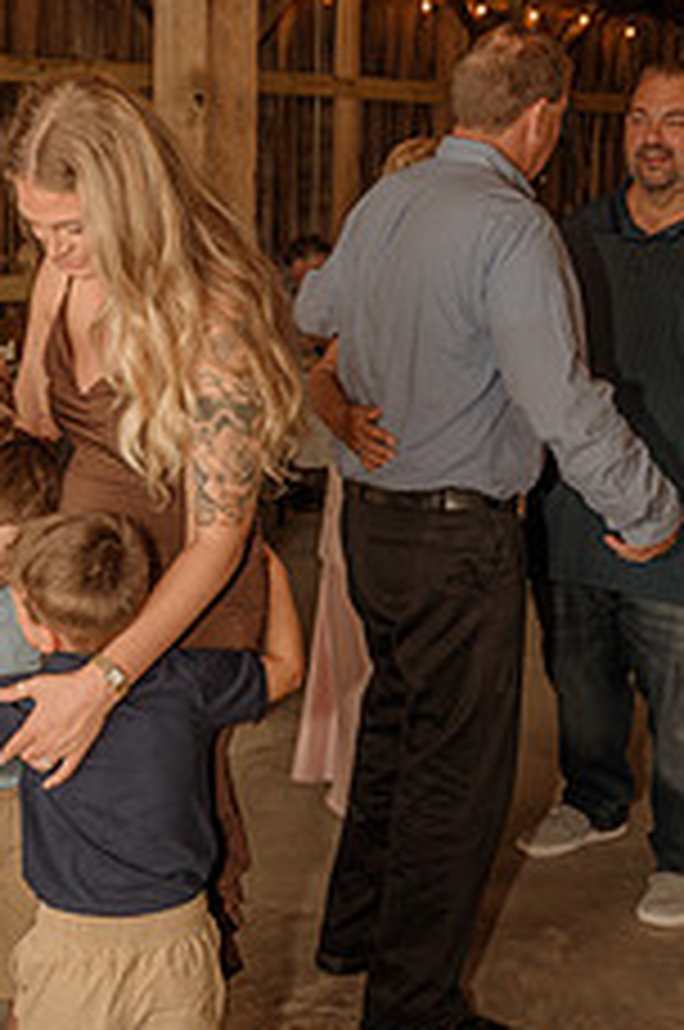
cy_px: 445
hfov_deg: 22.2
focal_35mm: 60
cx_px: 106
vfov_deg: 33.4
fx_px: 1715
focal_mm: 30.5
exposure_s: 1/200
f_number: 4
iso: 320
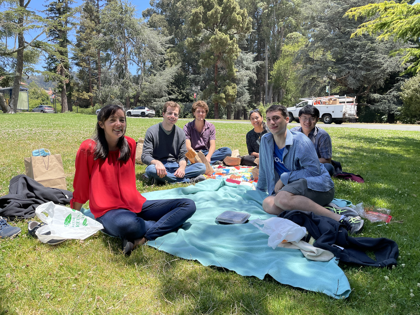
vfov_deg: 53.1
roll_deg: +0.6
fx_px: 315
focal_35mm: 26
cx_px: 210
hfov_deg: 67.3
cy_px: 158
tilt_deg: -3.5
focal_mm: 4.2
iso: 32
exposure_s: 1/1261
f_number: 1.6
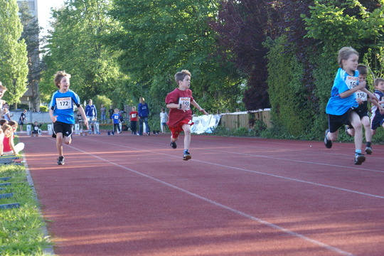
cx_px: 192
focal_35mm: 105
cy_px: 128
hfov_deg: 19.5
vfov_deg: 13.0
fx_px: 1120
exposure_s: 1/250
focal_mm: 70
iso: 500
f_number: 5.6
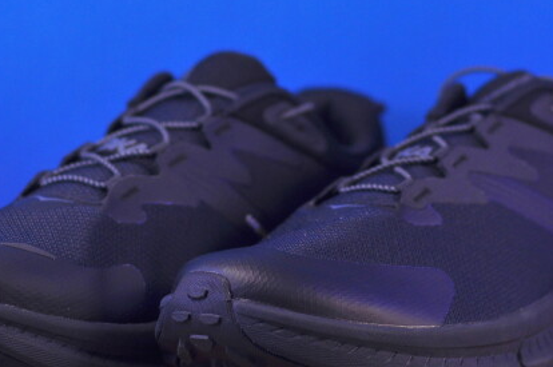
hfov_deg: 14.2
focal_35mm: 145
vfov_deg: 9.4
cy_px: 123
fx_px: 2225
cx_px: 305
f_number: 2.5
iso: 250
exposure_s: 1/320
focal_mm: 50
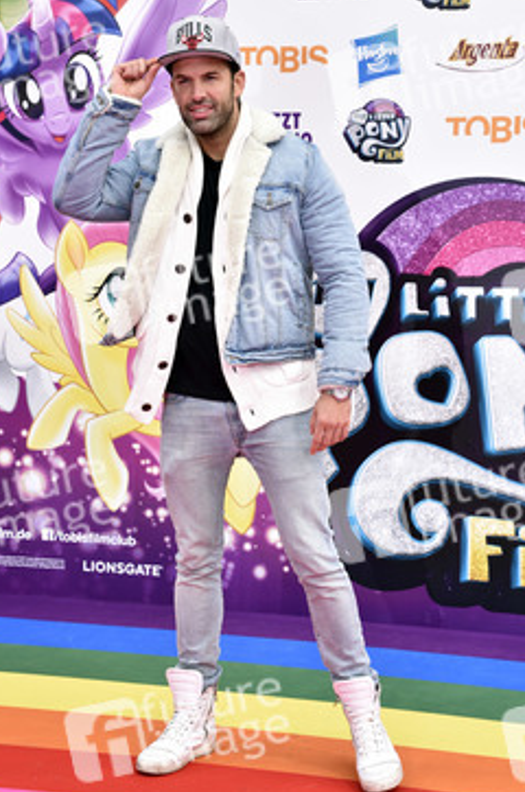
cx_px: 241
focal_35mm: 73
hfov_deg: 18.6
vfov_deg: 27.7
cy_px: 403
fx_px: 1603
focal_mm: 66
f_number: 8
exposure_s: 1/200
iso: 400
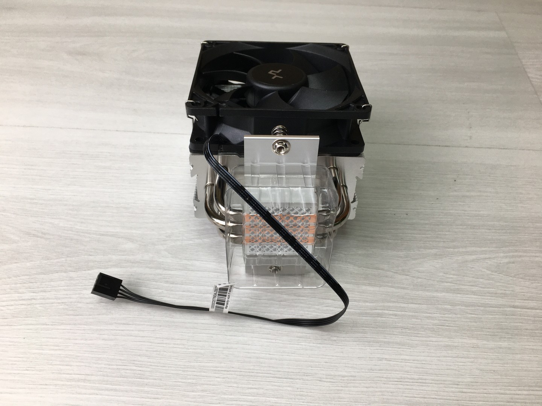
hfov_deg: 61.7
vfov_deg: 48.2
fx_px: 454
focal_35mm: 29
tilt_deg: -50.9
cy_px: 203
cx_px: 271
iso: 40
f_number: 2.2
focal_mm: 4.15
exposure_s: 1/100
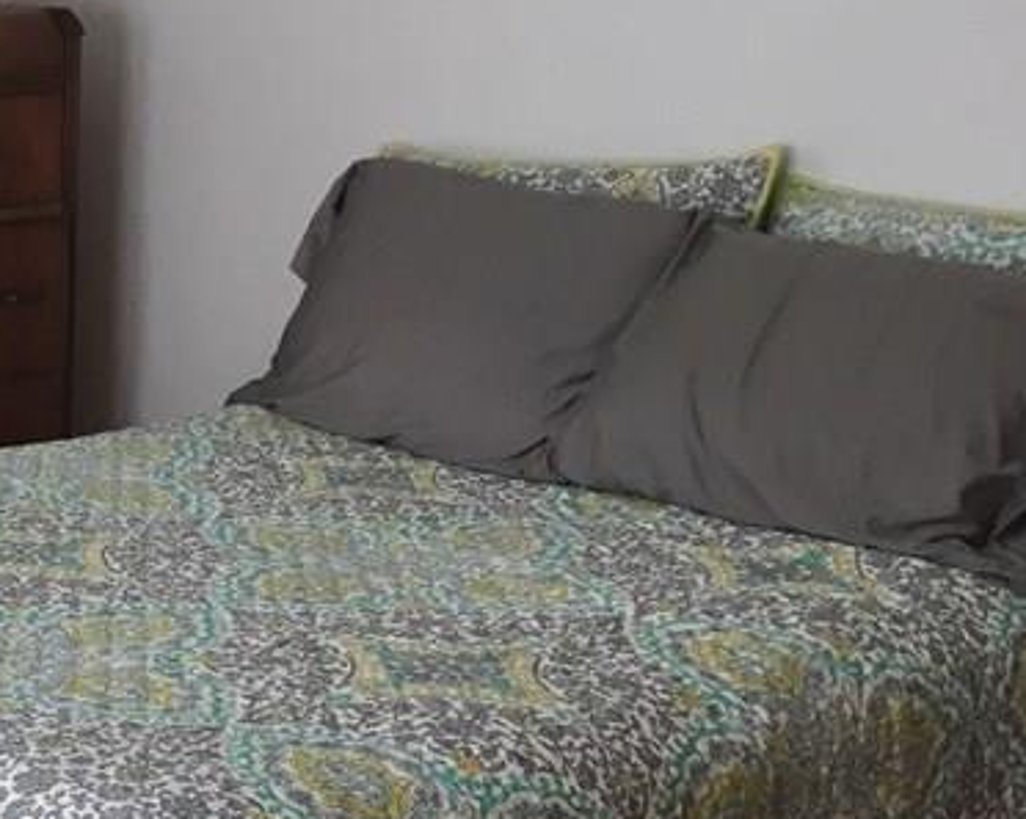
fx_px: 2367
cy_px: 720
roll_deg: -0.9
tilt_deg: -17.9
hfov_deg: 22.9
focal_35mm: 78
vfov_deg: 19.3
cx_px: -138
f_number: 2.2
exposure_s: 1/30
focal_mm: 4.15
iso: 64
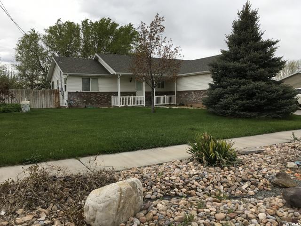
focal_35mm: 29
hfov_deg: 61.7
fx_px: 252
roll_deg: +1.6
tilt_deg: +1.6
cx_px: 150
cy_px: 113
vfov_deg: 48.2
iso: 25
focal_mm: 4.15
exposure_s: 1/255
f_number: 2.2
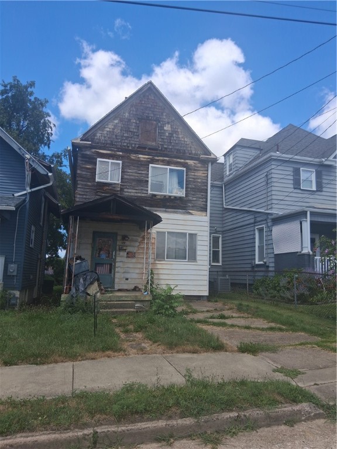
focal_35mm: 26
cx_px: 168
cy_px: 224
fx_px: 337
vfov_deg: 67.3
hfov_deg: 53.1
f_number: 1.8
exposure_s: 1/494
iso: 25
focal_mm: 3.98
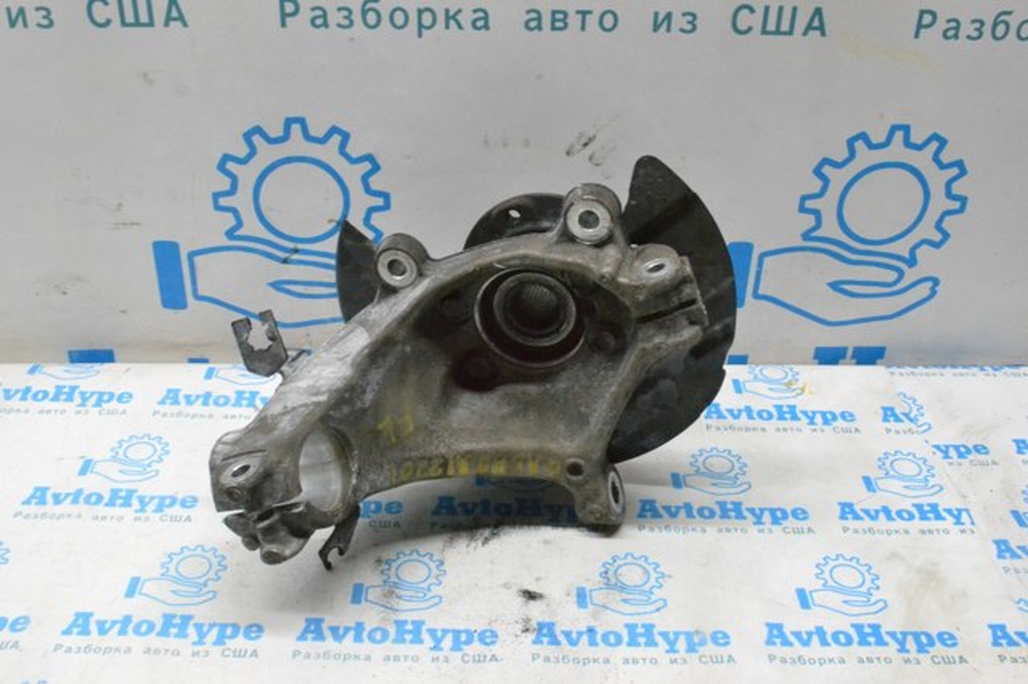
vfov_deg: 34.2
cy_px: 342
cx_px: 514
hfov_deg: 49.6
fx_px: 1113
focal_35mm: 39
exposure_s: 1/50
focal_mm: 26
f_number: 18
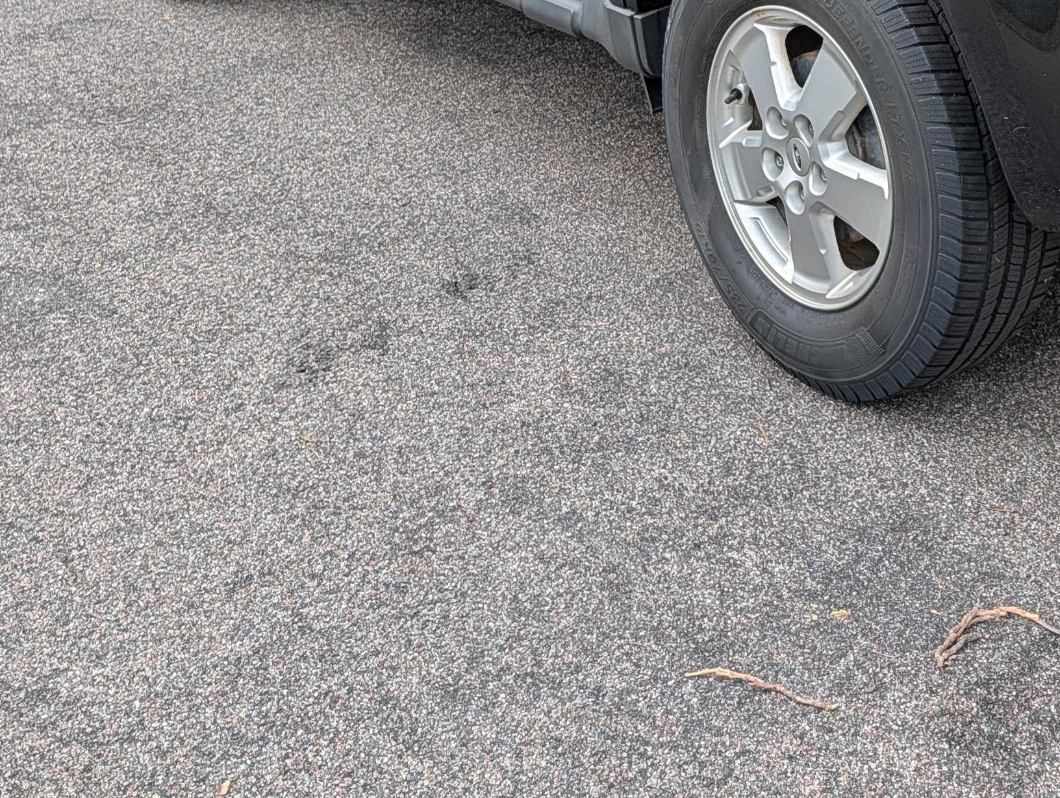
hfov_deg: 29.5
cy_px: -108
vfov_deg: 22.9
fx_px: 1840
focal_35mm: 60
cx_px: 1111
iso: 20
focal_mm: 6.9
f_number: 1.68
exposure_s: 1/484
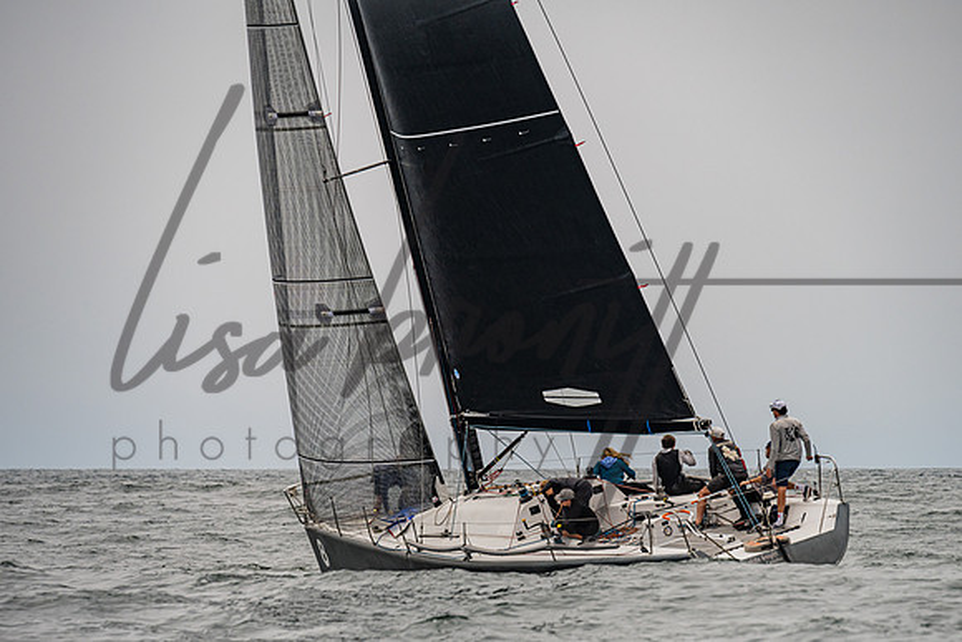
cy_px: 392
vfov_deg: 5.6
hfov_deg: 8.3
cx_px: 501
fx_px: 6611
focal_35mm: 247
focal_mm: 200
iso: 250
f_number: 6.3
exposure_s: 1/1600
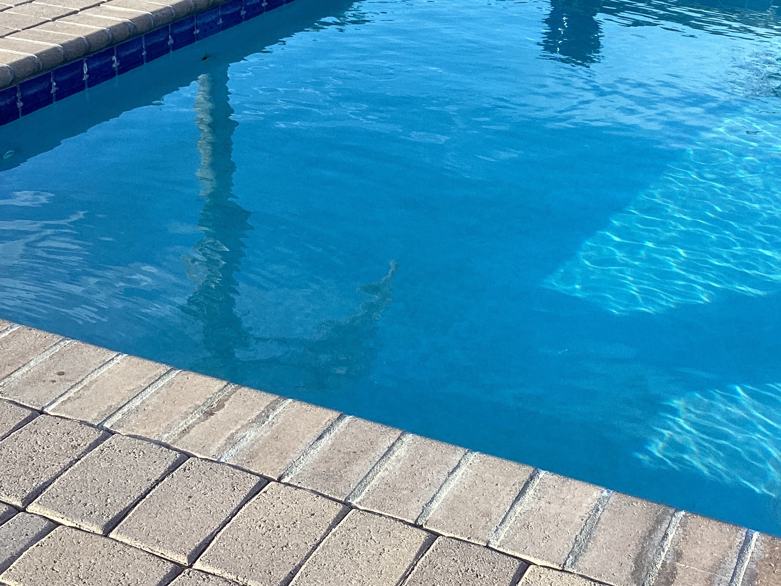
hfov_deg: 34.2
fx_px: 1263
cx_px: 481
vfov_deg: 25.8
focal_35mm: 56
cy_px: 157
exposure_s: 1/157
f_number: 2.4
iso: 25
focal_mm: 3.3
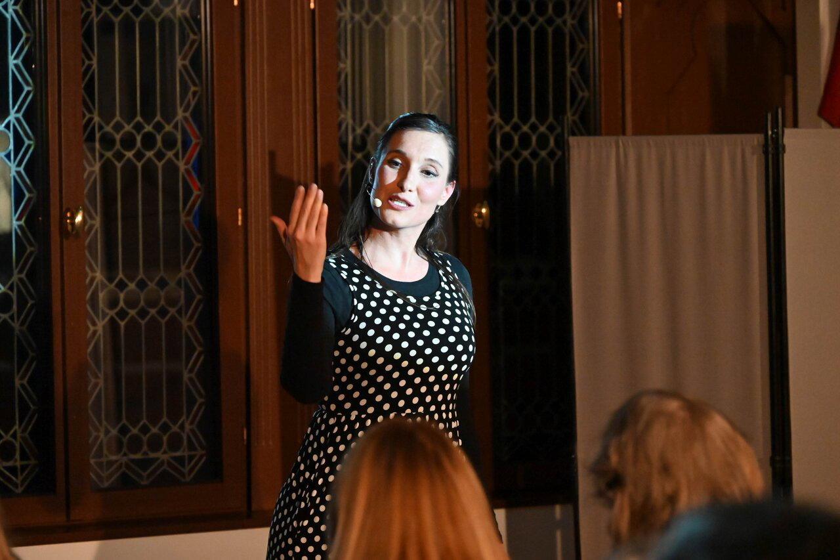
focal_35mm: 160
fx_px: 3733
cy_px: 280
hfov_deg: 12.8
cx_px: 420
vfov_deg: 8.6
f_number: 6.3
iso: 12800
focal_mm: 160
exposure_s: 1/125
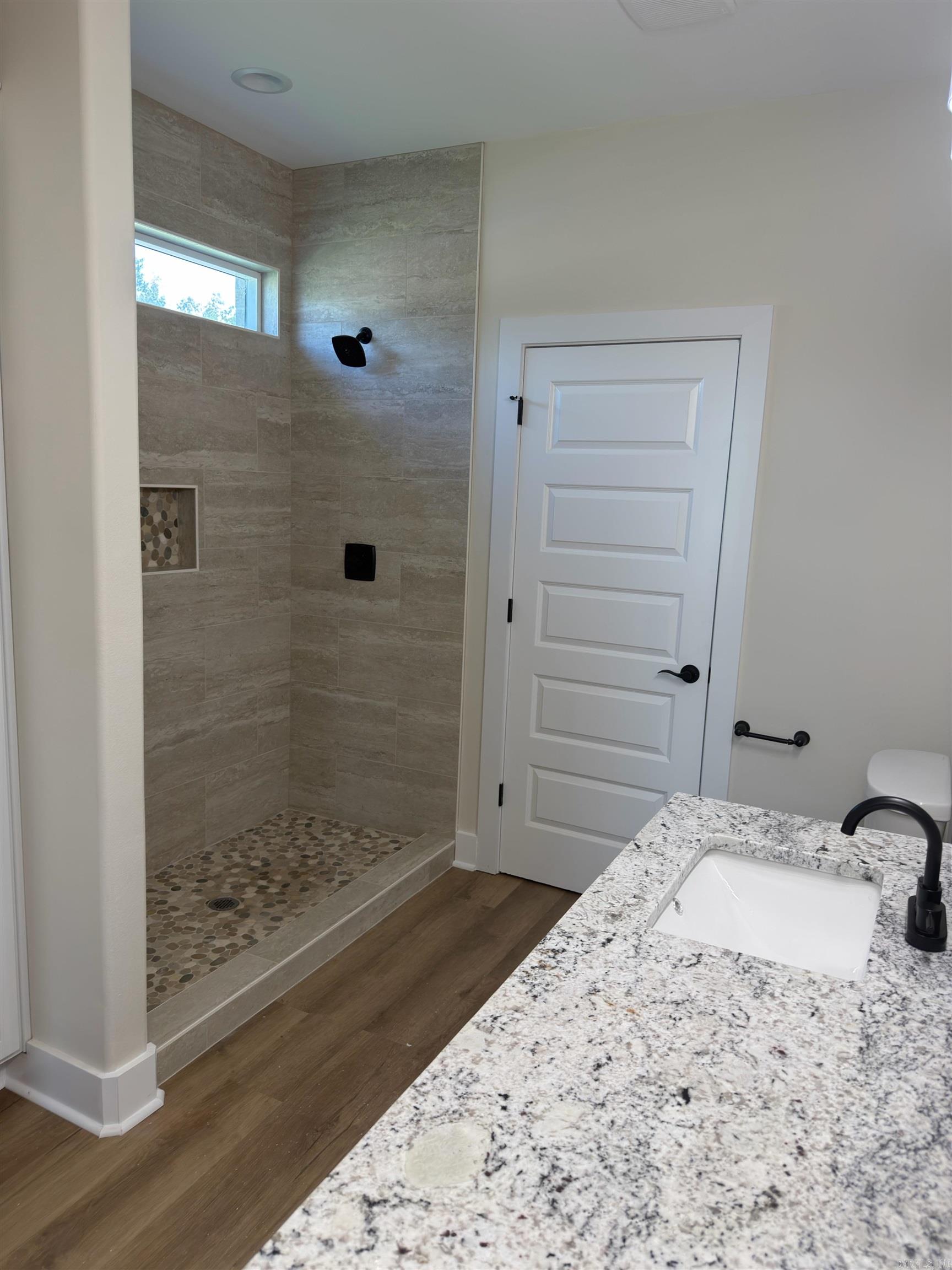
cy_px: 635
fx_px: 880
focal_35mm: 24
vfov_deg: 71.6
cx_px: 476
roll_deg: -3.1
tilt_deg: -7.7
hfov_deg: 56.8
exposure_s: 1/161
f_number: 1.78
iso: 100
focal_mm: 6.76
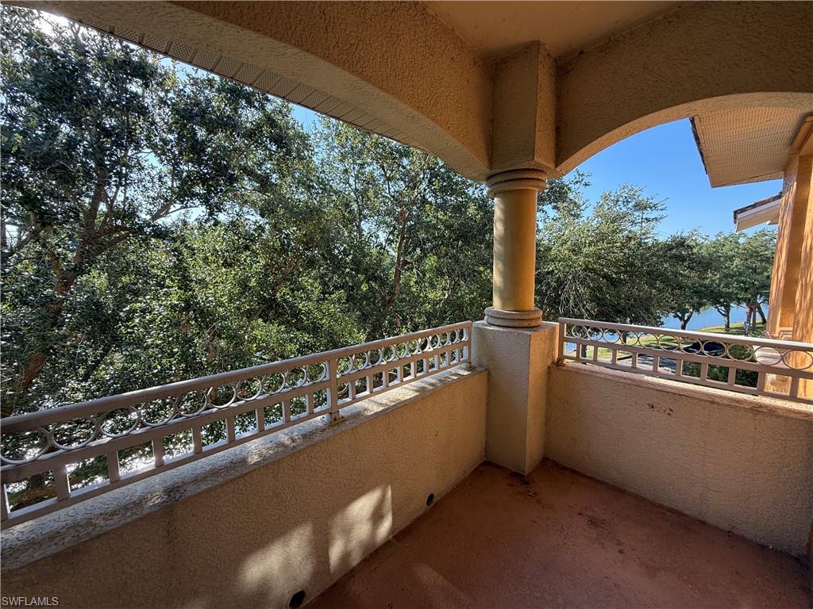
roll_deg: +0.7
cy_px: 304
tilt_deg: -5.4
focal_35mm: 14
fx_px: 329
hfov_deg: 102.1
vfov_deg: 85.7
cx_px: 406
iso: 64
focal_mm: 2.22
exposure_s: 1/338
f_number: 2.2
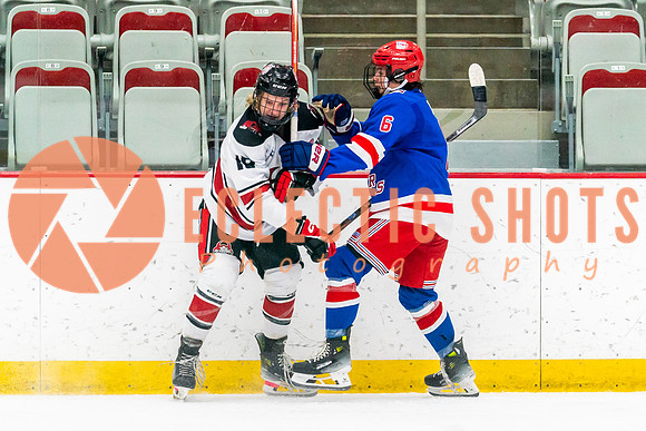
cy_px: 245
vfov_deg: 4.0
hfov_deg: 6.0
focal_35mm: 343
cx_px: 364
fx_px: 6162
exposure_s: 1/1000
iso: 3200
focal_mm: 179
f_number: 2.8
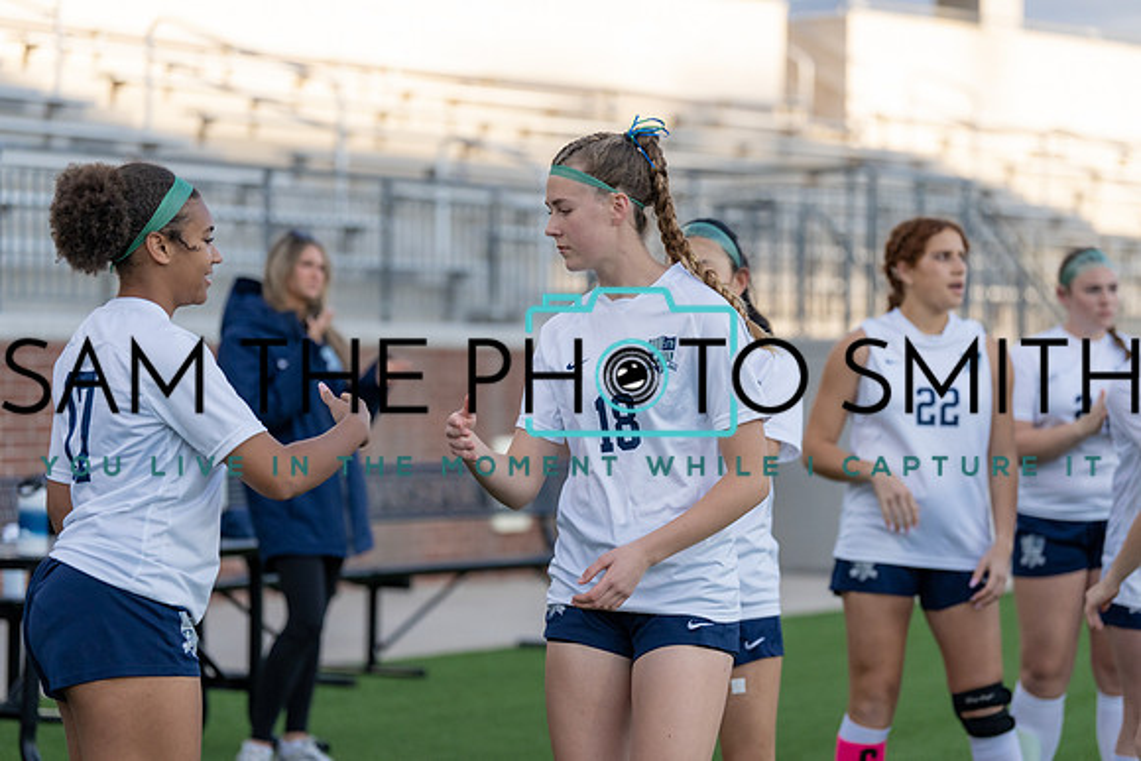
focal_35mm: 113
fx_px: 3582
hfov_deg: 18.1
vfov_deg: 12.1
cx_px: 570
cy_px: 380
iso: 1600
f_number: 2.8
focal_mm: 113
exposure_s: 1/6400
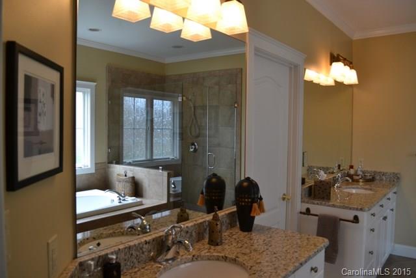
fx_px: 312
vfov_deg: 48.0
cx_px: 208
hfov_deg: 67.4
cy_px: 139
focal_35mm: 27
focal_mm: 18
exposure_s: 1/80
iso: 400
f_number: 4.5
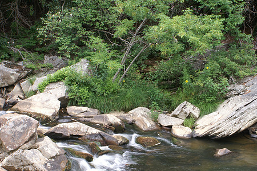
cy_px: 84
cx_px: 158
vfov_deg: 20.1
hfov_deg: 29.7
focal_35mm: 68
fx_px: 483
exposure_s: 1/5
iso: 100
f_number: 29
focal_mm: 35
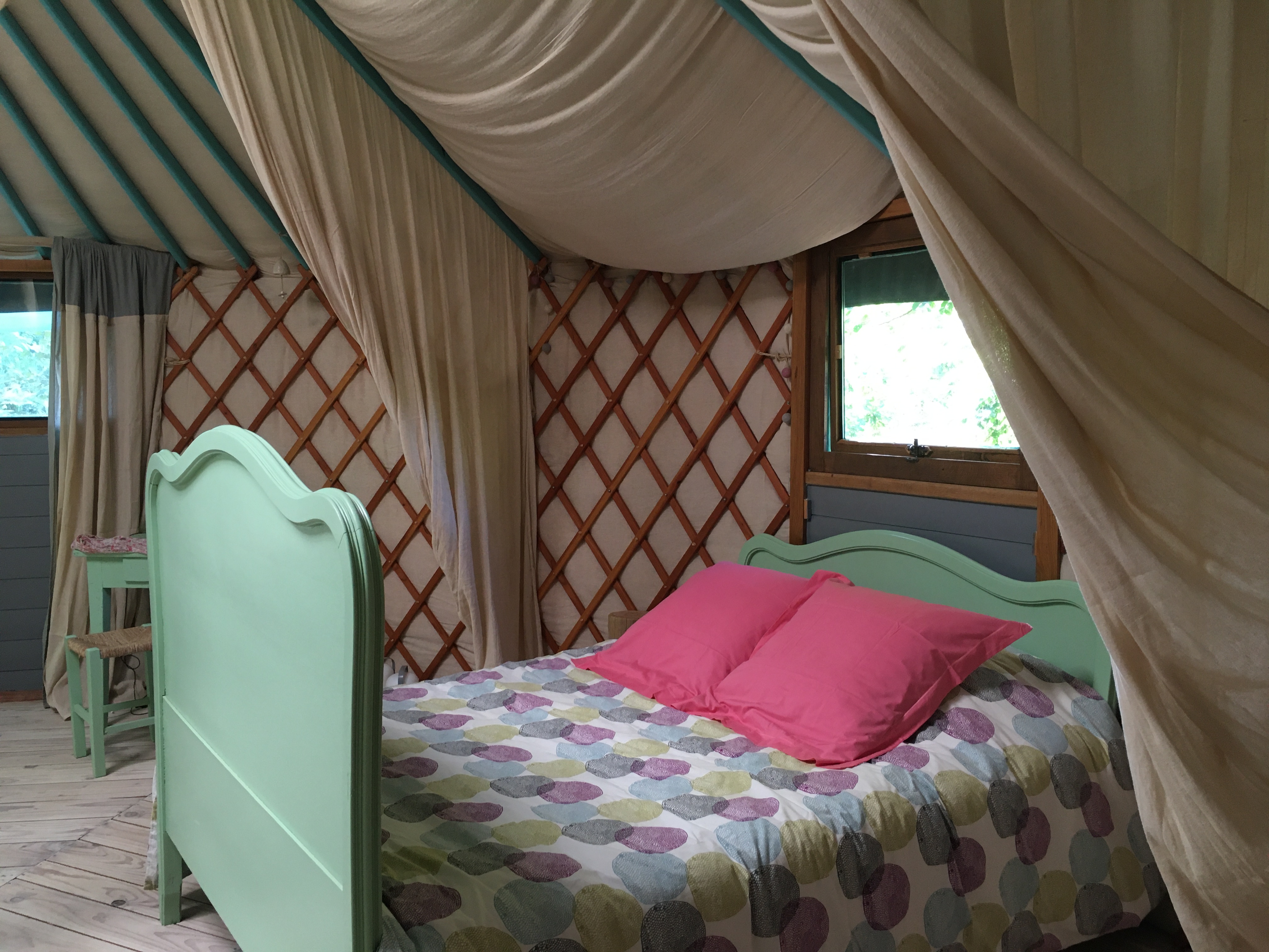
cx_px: 634
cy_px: 476
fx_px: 1063
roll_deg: +1.0
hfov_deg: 61.7
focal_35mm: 29
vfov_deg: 48.2
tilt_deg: -5.3
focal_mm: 4.15
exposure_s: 1/33
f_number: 2.2
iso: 125
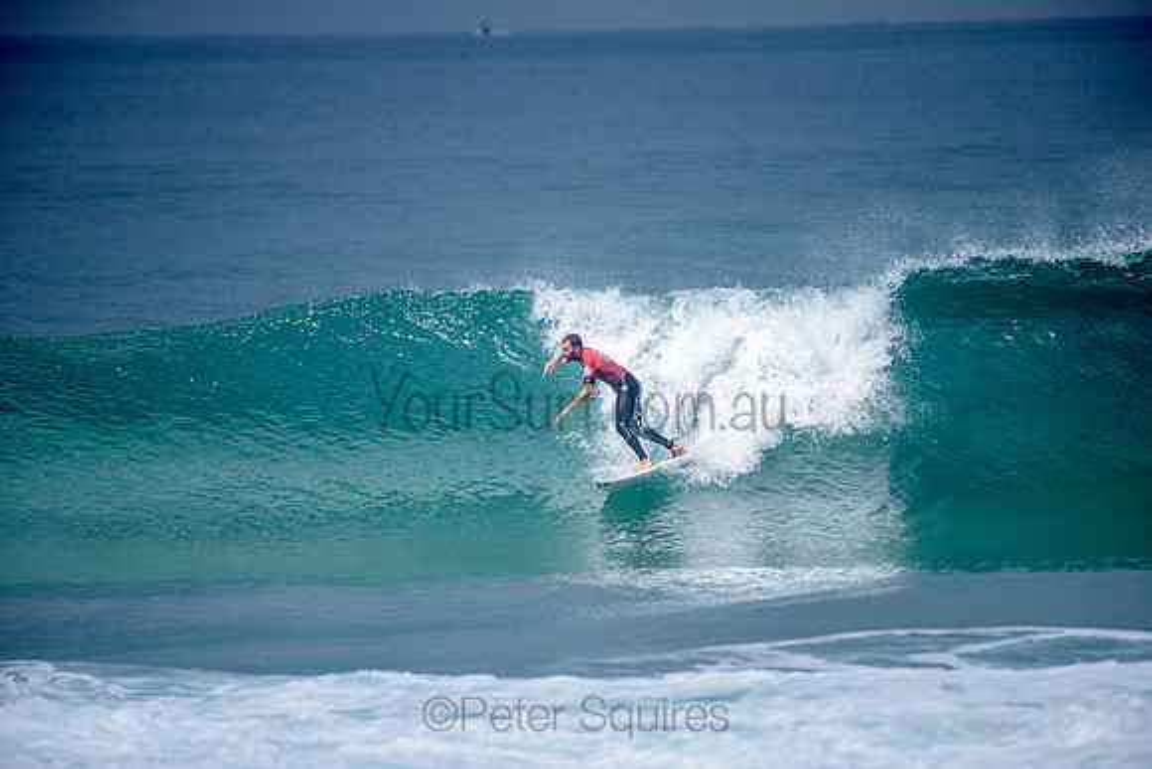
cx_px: 576
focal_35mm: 500
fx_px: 16003
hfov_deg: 4.1
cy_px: 384
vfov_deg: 2.8
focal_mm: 500
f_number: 5.6
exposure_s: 1/2000
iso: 160
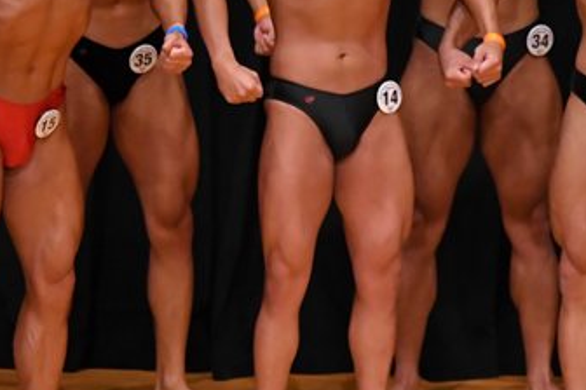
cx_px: 100
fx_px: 10694
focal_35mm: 657
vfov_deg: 2.1
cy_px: 176
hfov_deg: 3.1
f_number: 5.6
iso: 4000
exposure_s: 1/400
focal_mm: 190
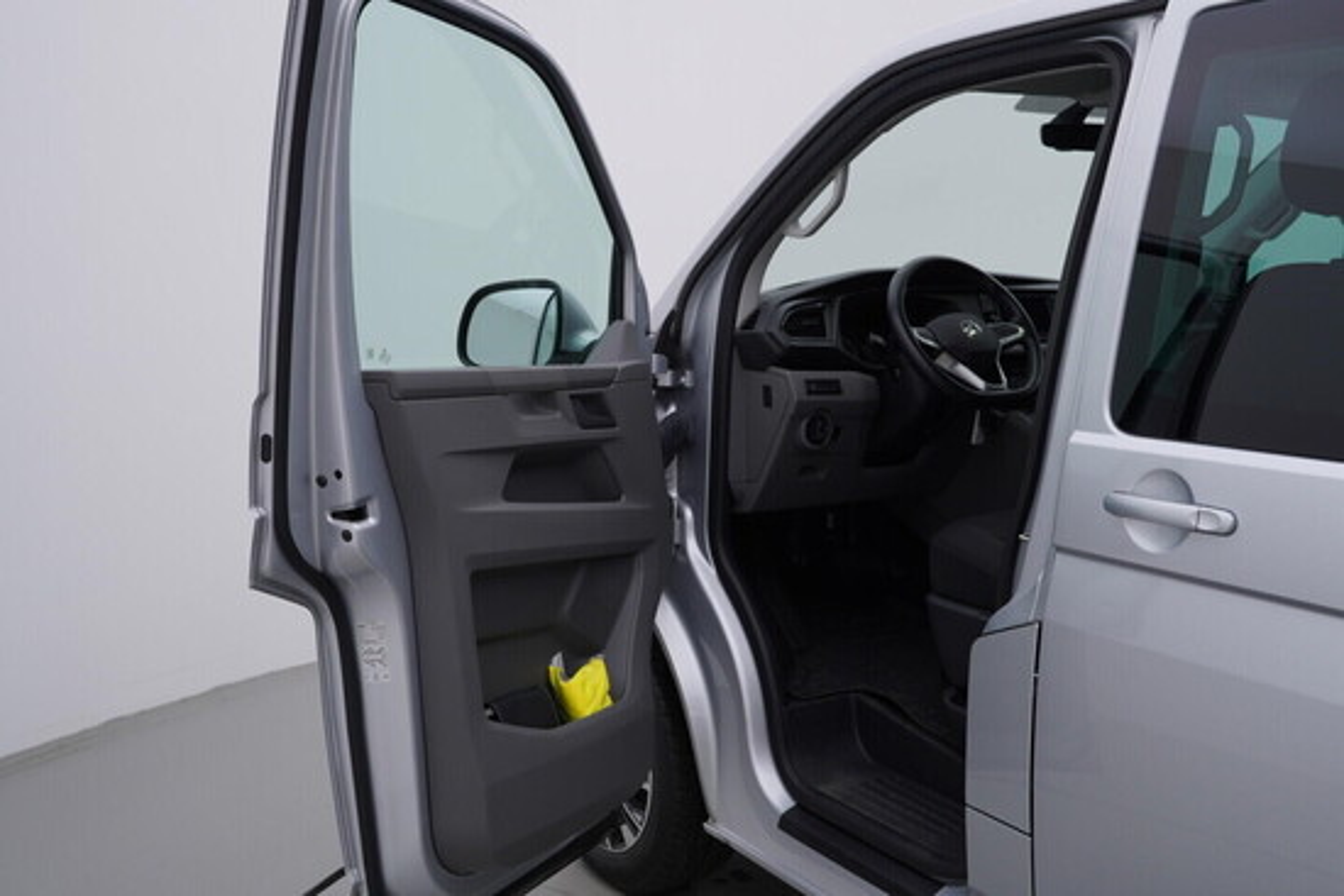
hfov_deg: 53.1
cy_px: 448
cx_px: 672
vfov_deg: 36.9
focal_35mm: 36
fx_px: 1344
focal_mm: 24
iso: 125
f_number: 4.5
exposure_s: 1/100
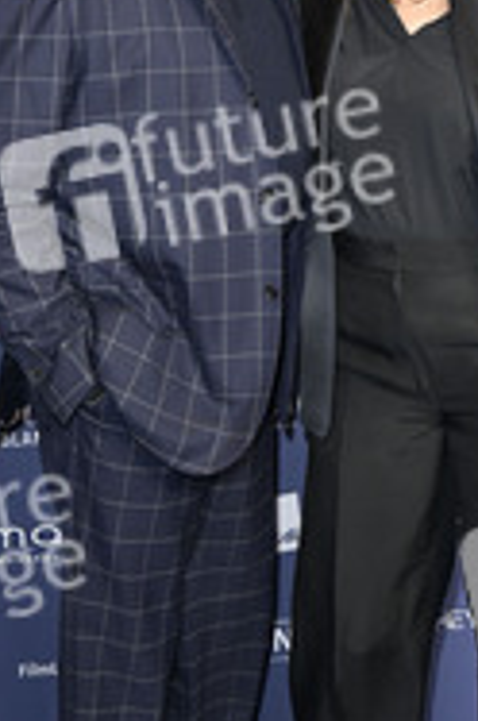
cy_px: 374
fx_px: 1499
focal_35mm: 75
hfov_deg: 18.1
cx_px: 308
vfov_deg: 27.0
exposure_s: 1/200
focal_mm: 35
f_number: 6.3
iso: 2000
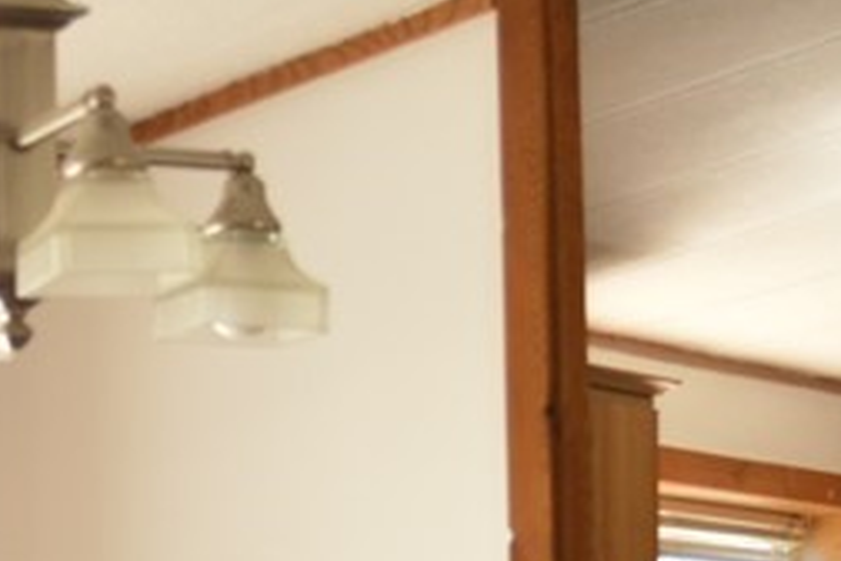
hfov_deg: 12.9
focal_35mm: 155
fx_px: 3621
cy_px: 1039
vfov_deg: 8.5
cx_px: -138
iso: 400
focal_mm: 24
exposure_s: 1/60
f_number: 4
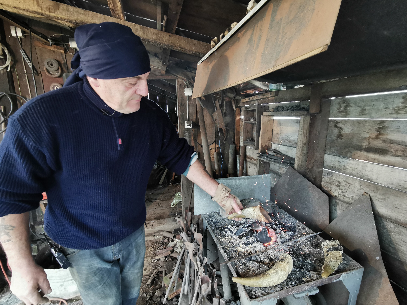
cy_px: 152
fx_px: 200
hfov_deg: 91.0
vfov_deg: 74.7
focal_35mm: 17
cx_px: 204
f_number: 2.2
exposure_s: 1/25
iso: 400
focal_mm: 2.26
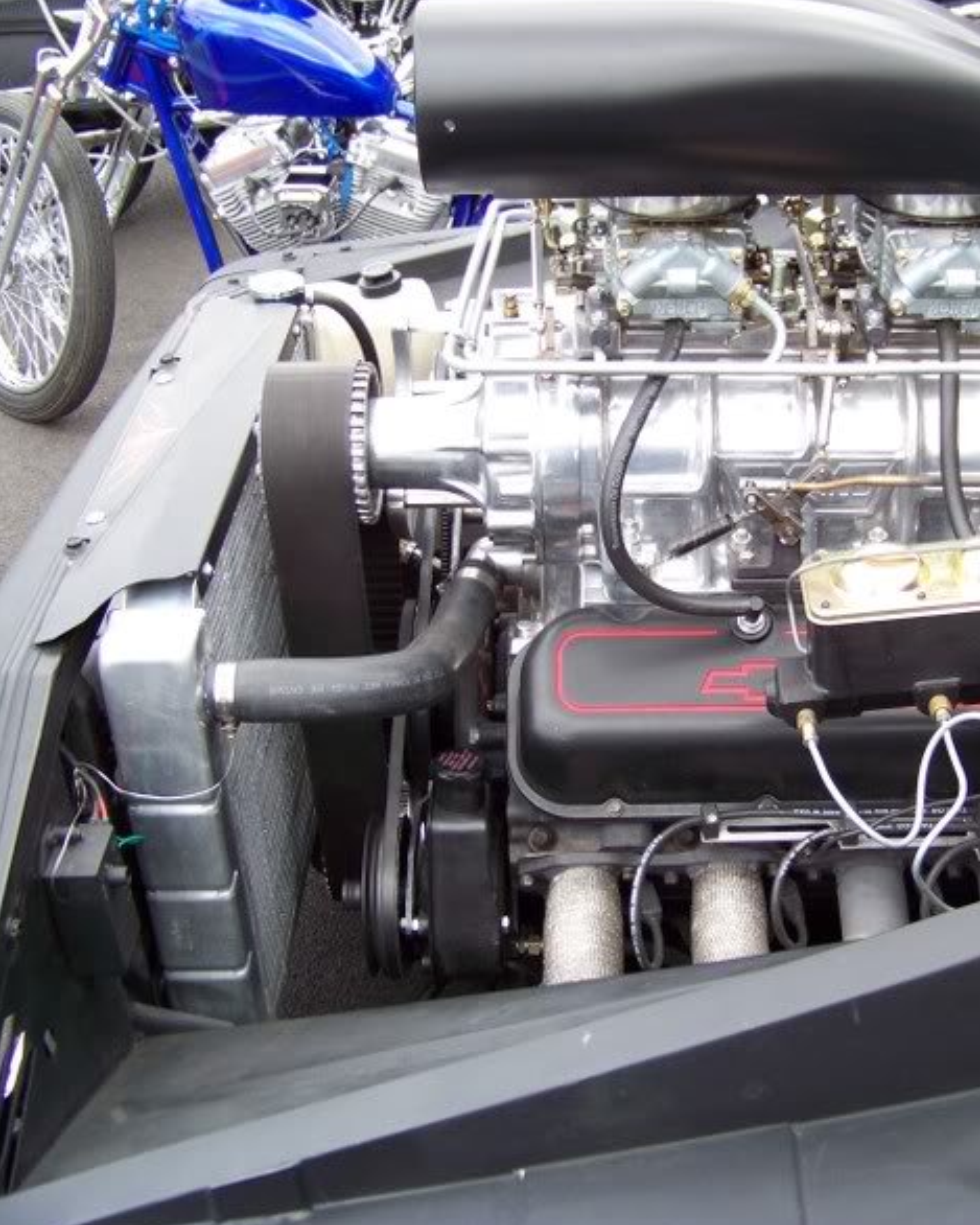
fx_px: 1740
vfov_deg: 38.8
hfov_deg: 30.9
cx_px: 729
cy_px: 608
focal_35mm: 48
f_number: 2.8
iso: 65
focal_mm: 5.85
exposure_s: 1/160
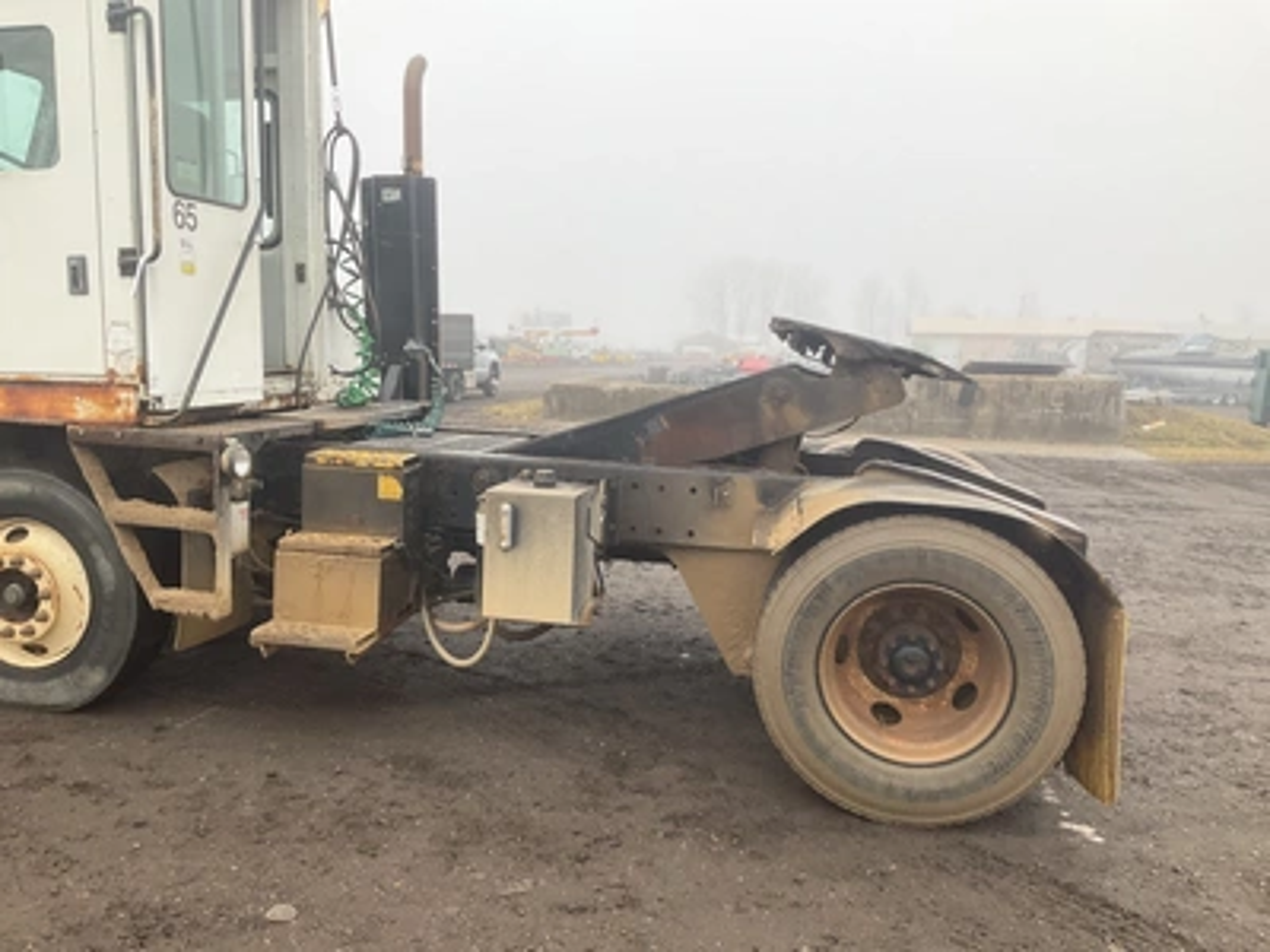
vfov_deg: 48.2
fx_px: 1064
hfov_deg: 61.7
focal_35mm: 29
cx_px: 635
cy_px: 476
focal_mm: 3
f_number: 1.8
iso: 25
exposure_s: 1/391
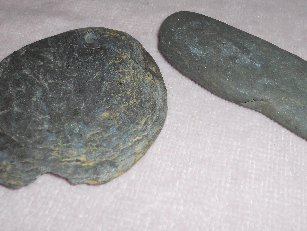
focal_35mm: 41
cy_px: 85
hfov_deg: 45.8
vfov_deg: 34.9
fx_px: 364
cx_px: 160
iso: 80
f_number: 8.8
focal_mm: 5.8
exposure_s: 1/25
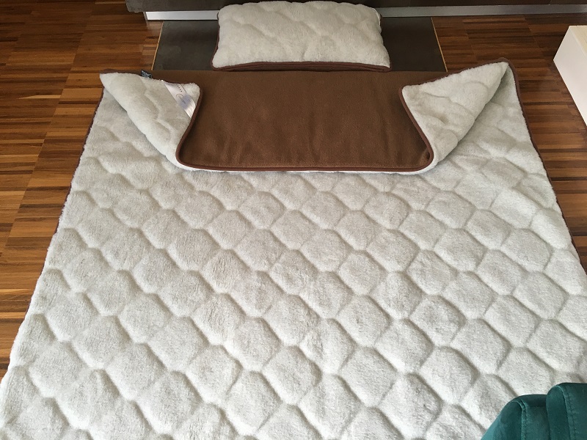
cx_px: 294
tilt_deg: -55.1
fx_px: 492
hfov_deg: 61.7
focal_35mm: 29
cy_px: 220
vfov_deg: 48.2
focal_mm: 4.15
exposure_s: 1/33
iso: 100
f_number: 2.2
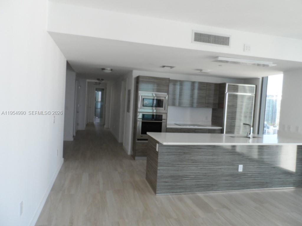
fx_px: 209
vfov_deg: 56.8
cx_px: 151
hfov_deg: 71.6
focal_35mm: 24
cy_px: 113
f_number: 3.2
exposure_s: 1/125
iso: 80
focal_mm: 4
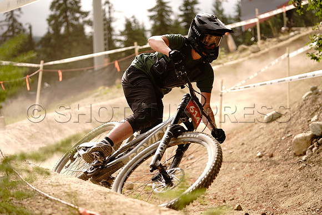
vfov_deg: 19.2
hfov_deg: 28.4
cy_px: 108
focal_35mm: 71
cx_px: 161
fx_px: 635
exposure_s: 1/1250
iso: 125
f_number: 2.8
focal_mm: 71
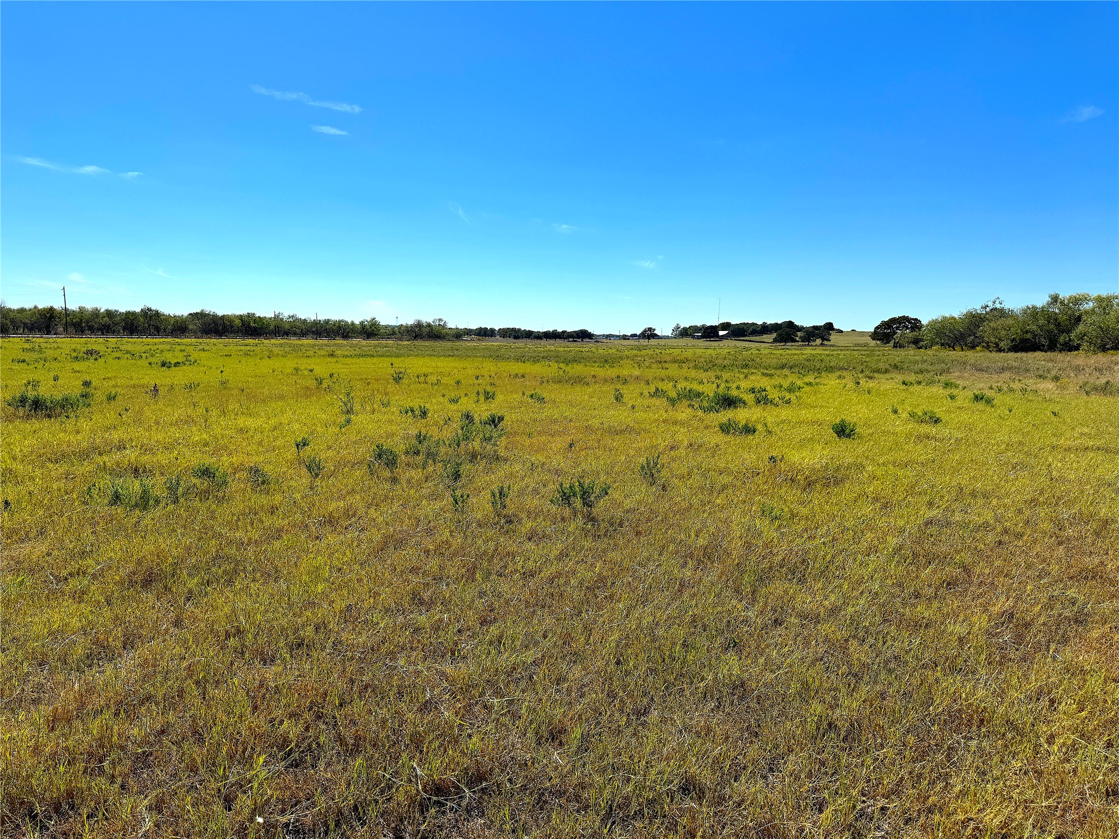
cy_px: 420
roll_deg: -1.9
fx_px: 776
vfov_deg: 56.8
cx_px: 560
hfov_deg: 71.6
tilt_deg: -6.2
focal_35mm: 24
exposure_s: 1/9009
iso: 80
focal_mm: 6.76
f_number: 1.78
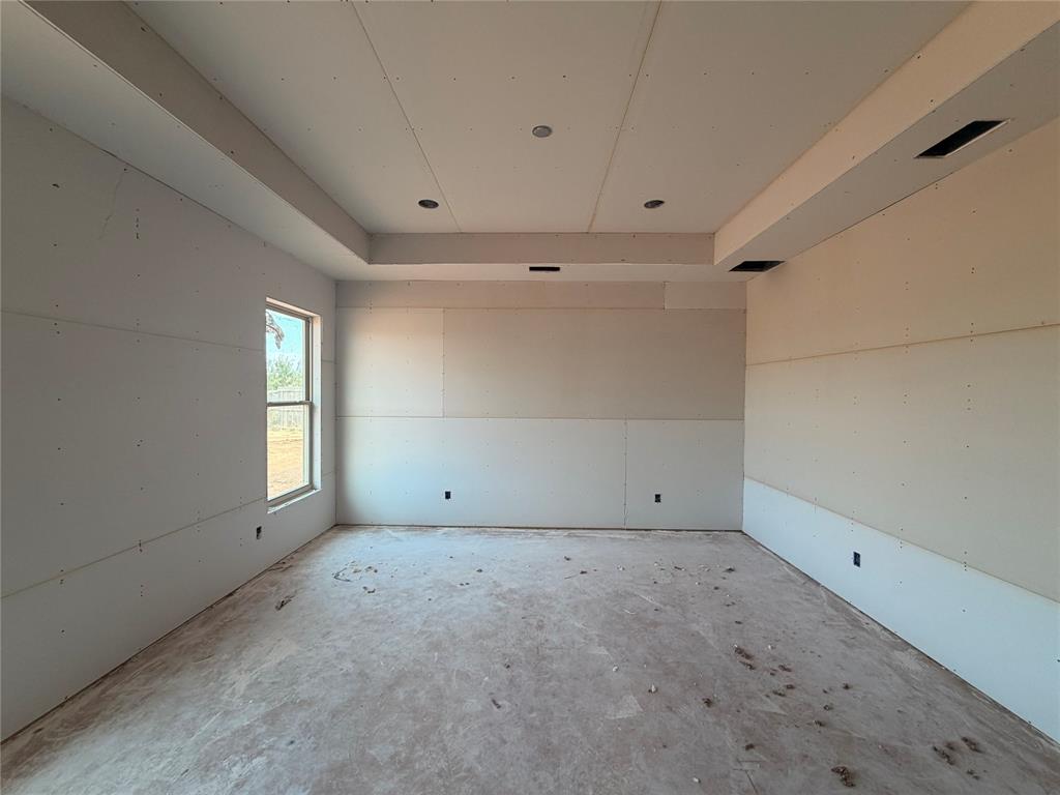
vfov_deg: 85.7
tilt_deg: -1.0
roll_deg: -0.9
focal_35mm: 14
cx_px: 530
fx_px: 429
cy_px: 398
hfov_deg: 102.1
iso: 160
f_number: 2.2
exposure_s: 1/121
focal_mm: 2.22
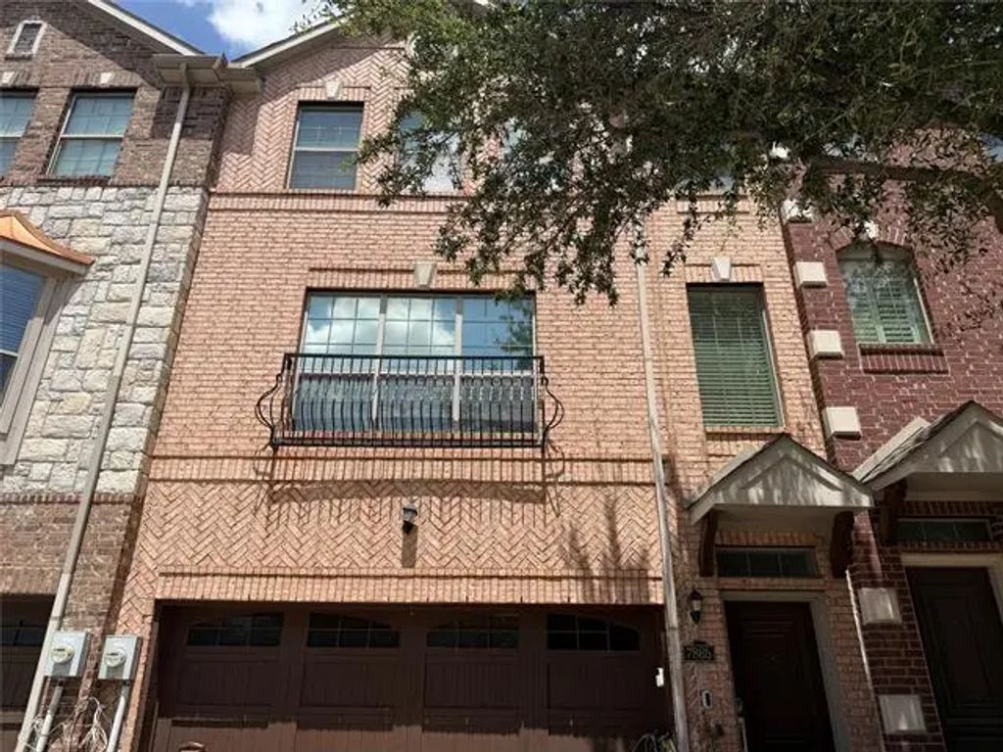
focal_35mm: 24
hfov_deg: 71.6
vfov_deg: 56.8
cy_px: 376
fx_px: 695
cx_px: 502
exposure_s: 1/4673
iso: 80
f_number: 1.78
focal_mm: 6.76
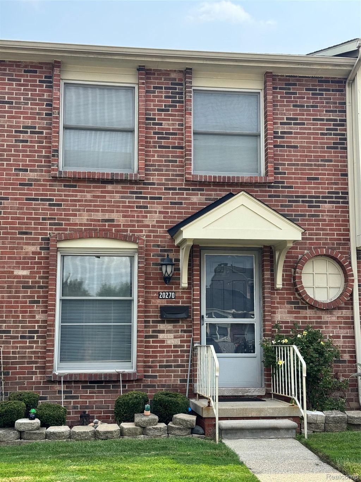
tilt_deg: +6.9
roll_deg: -1.0
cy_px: 241
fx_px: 667
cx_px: 180
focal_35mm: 48
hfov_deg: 30.3
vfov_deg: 39.7
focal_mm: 6.76
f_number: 1.78
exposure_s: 1/2110
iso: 64
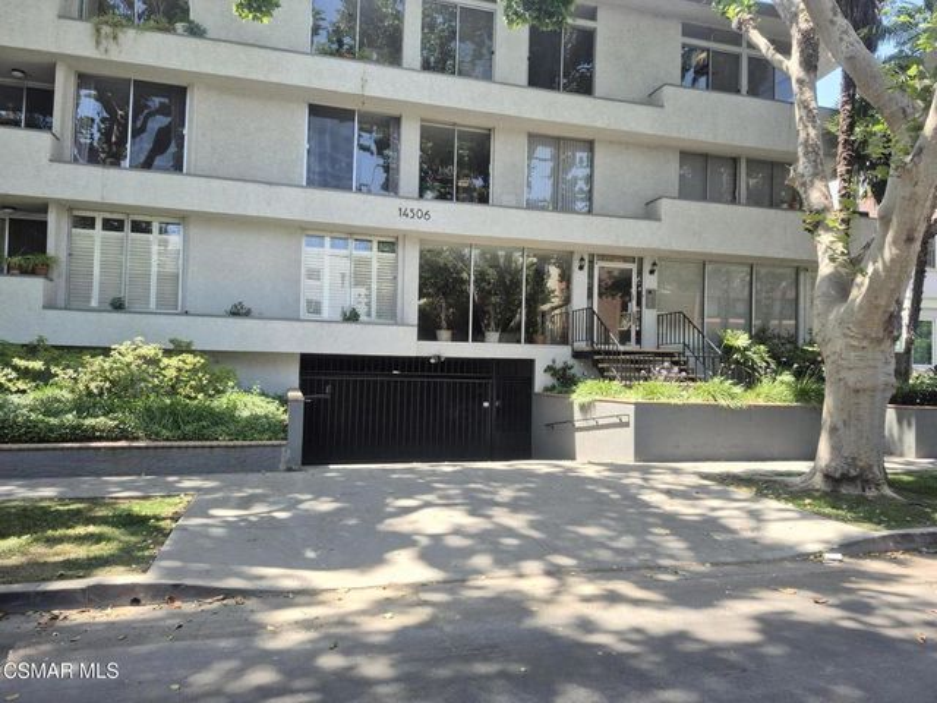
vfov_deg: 58.9
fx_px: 623
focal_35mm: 23
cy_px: 352
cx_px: 468
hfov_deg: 73.9
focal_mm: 5.4
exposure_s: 1/340
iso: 25
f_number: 1.8
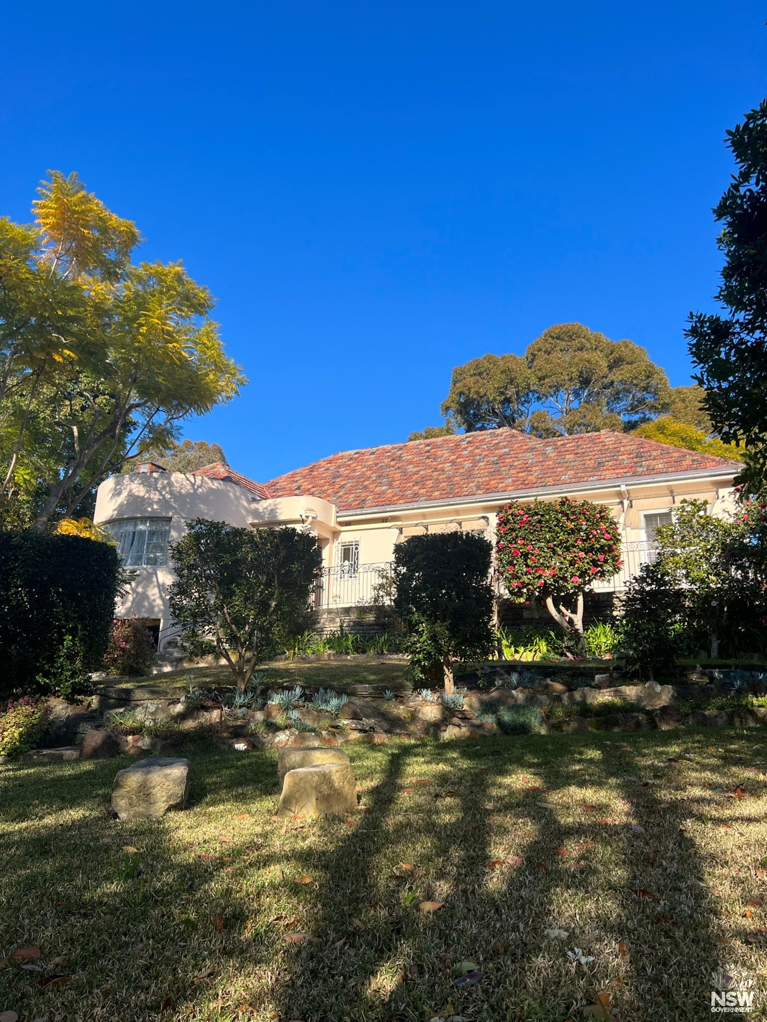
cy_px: 511
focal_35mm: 26
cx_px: 384
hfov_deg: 53.1
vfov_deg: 67.3
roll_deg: -1.7
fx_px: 768
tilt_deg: +19.3
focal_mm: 5.7
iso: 50
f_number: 1.5
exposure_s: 1/1838
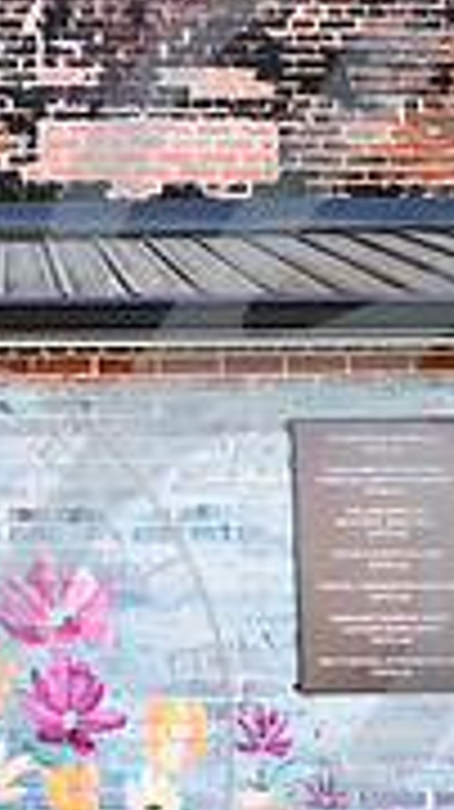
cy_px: 400
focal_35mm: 63
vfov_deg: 33.3
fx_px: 1351
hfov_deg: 18.7
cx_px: 18
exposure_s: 1/400
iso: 100
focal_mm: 24
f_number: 2.8
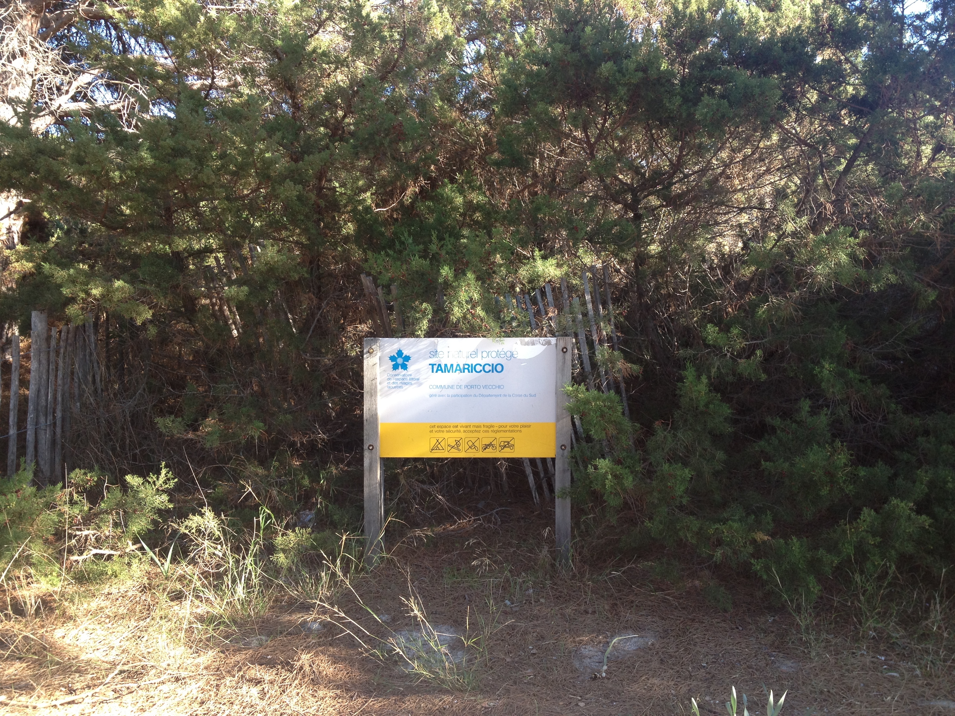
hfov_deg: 52.6
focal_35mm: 35
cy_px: 358
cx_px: 478
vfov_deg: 40.7
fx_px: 966
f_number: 2.4
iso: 64
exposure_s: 1/120
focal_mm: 4.28
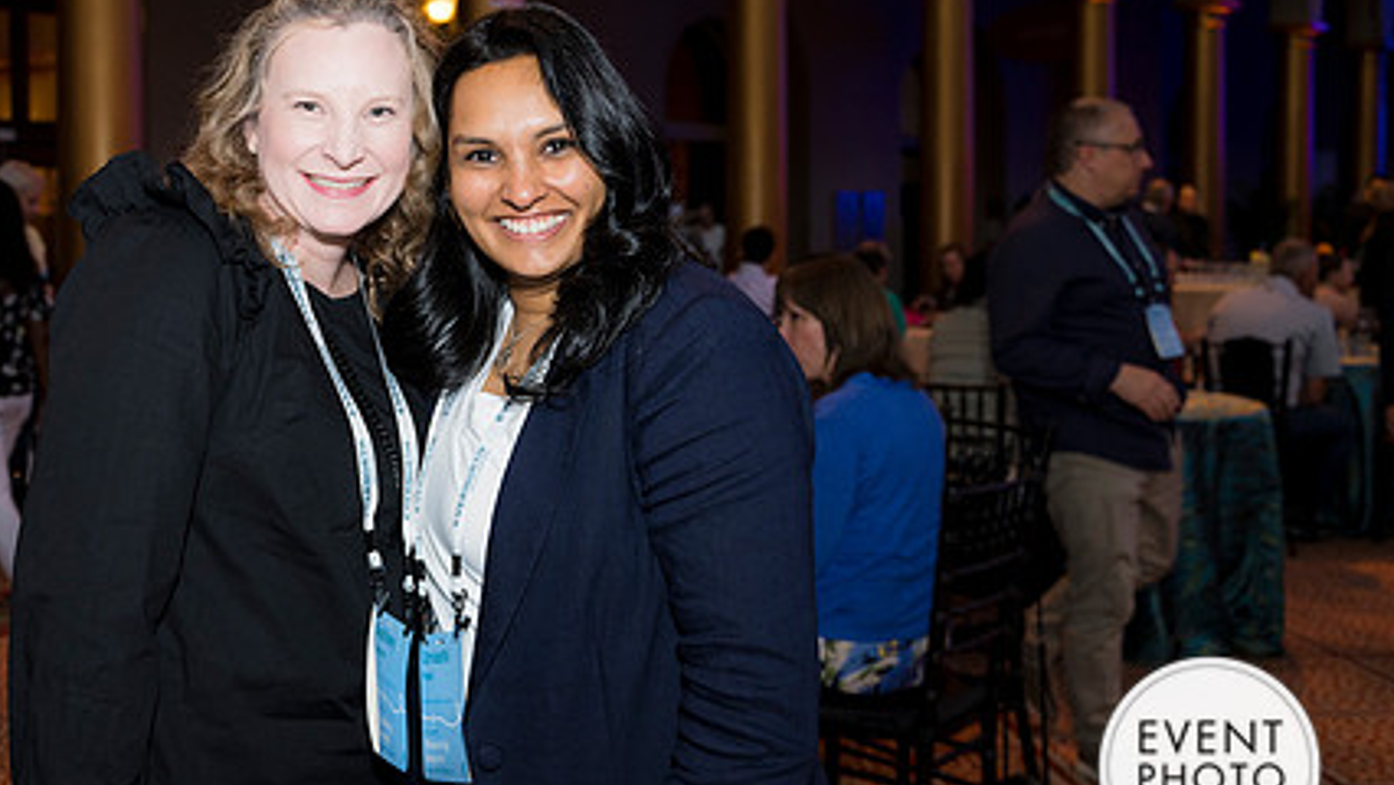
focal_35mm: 45
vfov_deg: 26.5
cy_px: 330
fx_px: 1664
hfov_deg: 44.7
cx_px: 448
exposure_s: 1/100
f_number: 4
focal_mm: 30.5
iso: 800
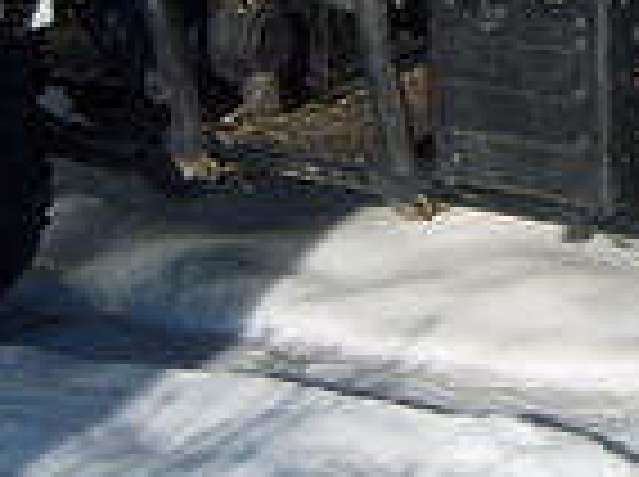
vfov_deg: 9.0
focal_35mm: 161
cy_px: -216
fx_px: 2967
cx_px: 742
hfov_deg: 12.1
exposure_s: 1/640
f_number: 5.6
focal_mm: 8.9
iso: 80
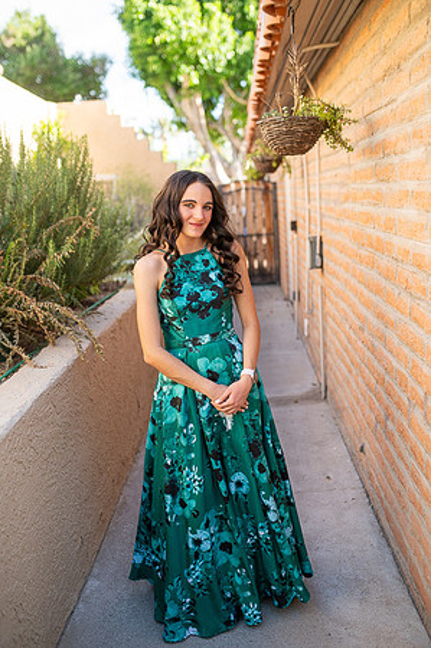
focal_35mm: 35
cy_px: 324
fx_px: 630
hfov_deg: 37.8
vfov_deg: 54.5
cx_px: 216
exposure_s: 1/640
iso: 100
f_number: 2
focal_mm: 35
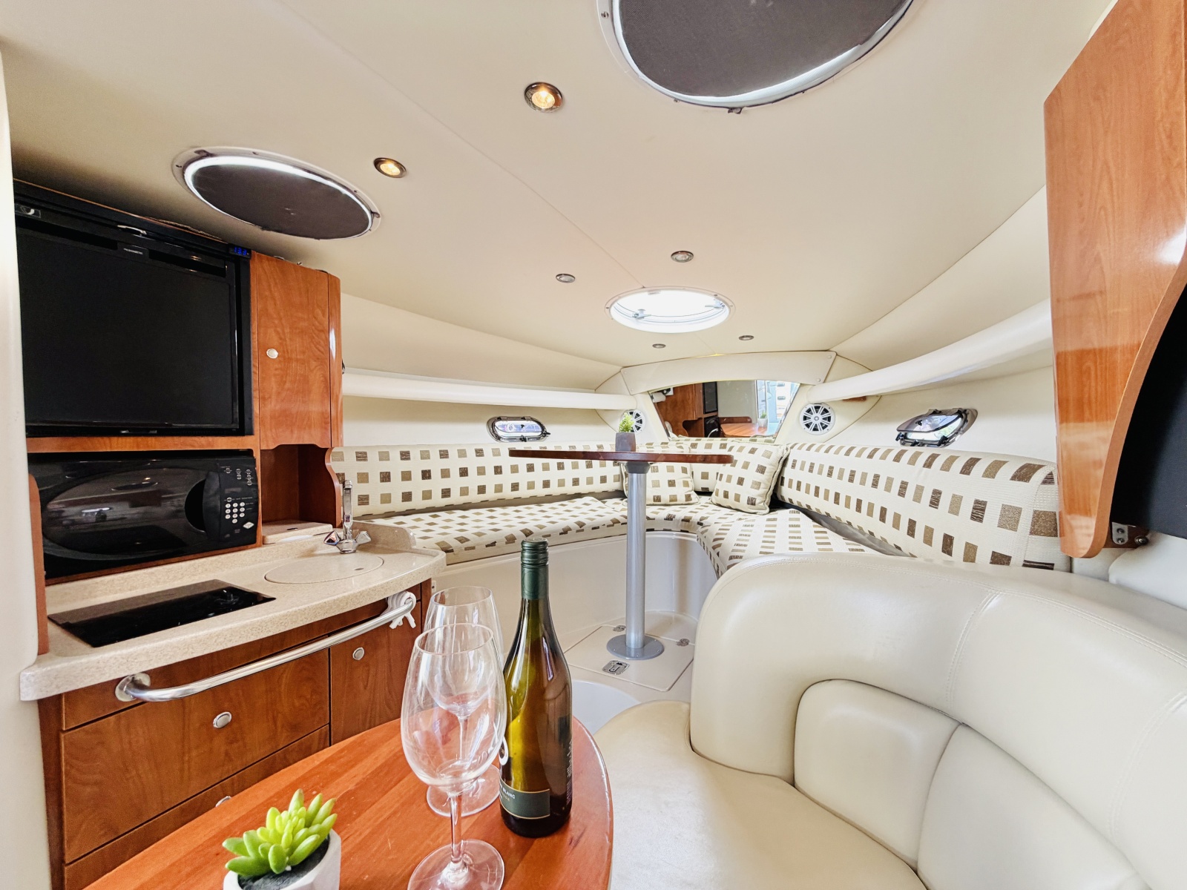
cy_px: 445
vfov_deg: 85.7
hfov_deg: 102.1
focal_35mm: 14
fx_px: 480
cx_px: 594
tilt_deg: +0.2
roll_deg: +0.7
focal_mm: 2.22
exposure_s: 1/121
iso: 125
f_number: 2.2
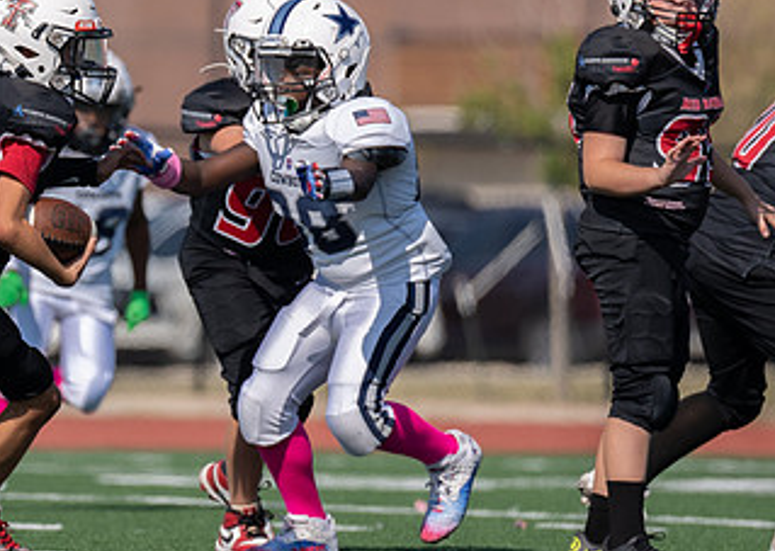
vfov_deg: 2.4
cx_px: 20
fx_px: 13146
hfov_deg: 3.4
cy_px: 233
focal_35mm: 598
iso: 100
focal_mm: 200
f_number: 2.8
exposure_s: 1/2500
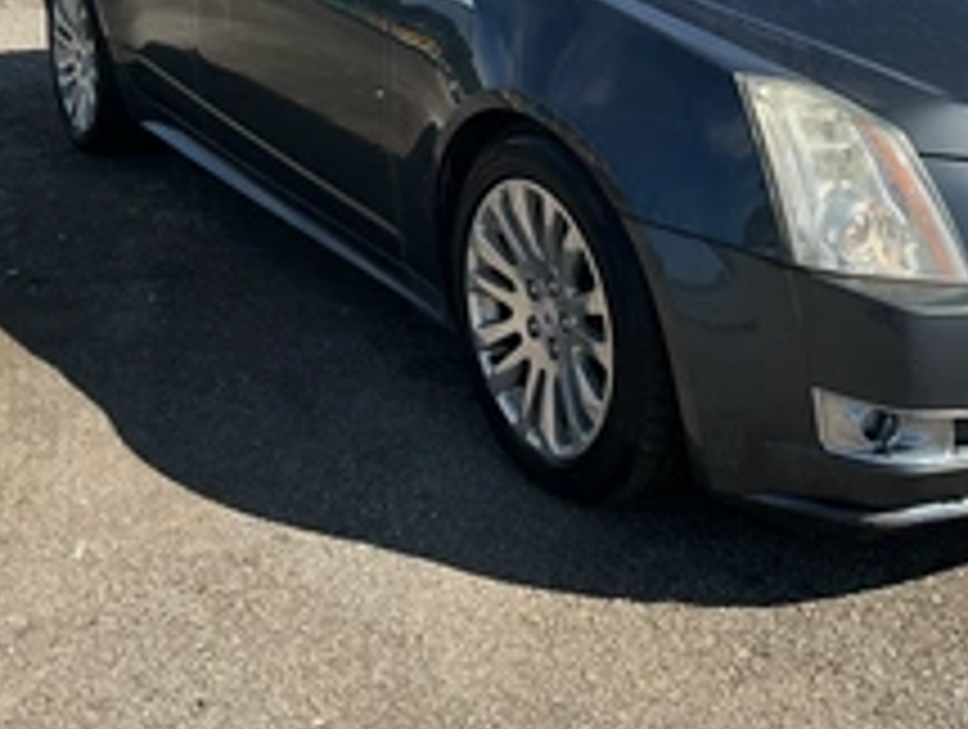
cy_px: 108
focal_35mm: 52
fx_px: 1457
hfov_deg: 35.9
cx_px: 729
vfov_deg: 27.3
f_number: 1.8
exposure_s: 1/1577
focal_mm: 3
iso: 25
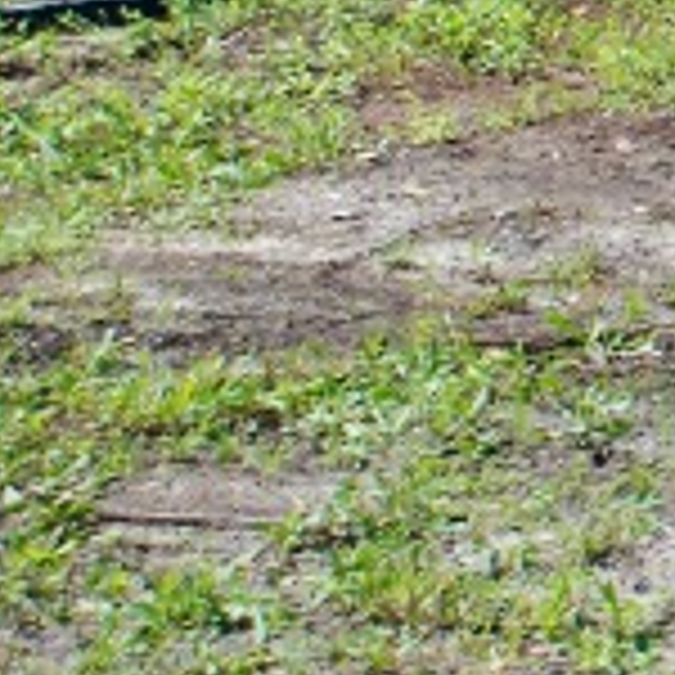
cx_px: 1706
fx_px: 4809
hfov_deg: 7.4
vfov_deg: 7.9
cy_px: -245
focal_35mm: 218
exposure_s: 1/160
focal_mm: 32
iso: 100
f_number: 6.3
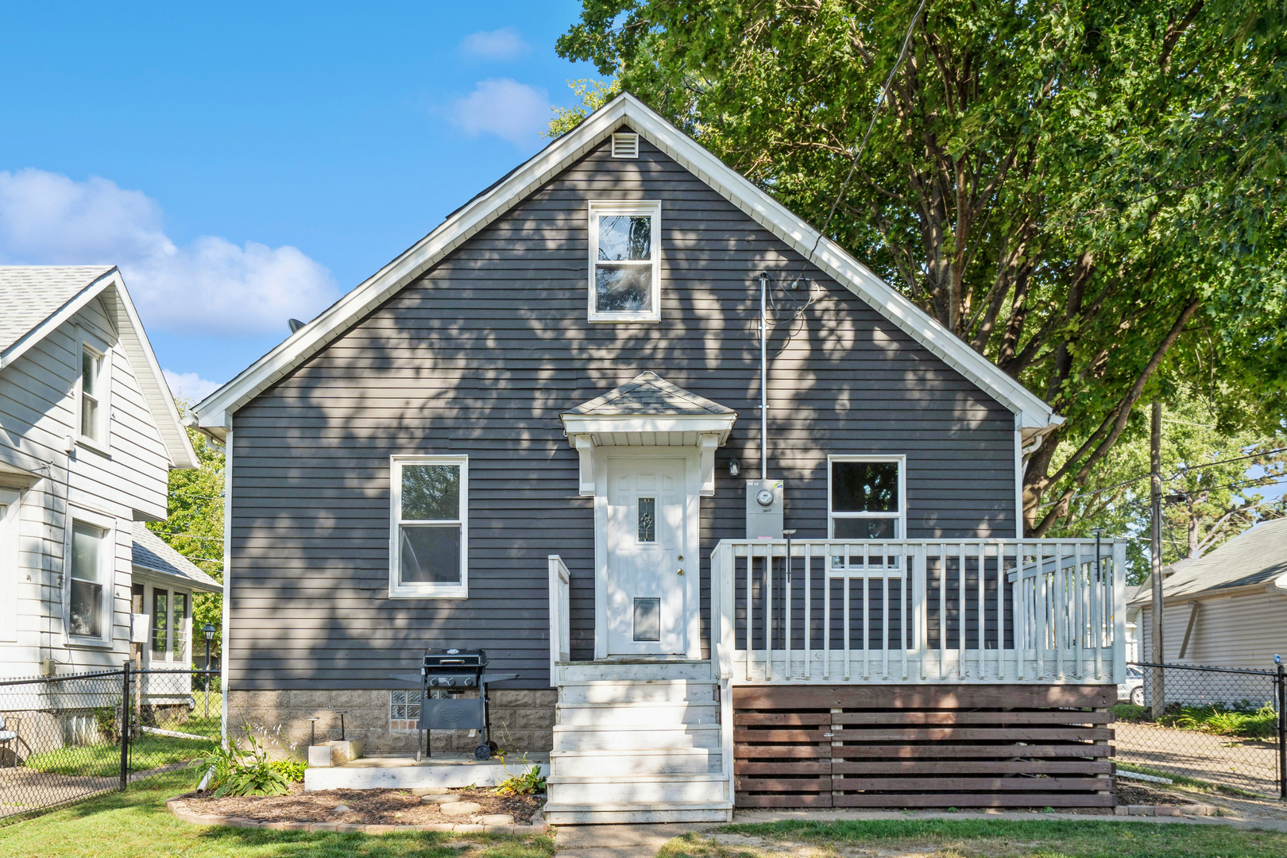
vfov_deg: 45.0
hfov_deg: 63.7
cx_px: 644
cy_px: 429
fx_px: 1037
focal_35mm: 29
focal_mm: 29
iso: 200
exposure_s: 1/160
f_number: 8
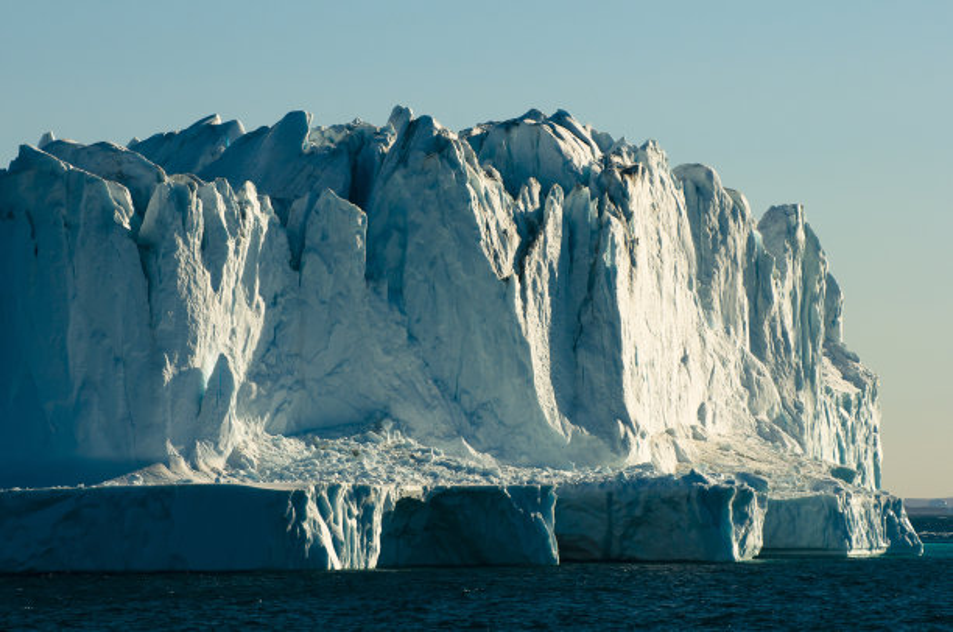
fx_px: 5749
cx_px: 476
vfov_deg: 6.3
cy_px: 316
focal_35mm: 218
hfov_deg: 9.5
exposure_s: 1/3200
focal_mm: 145
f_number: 8
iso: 400
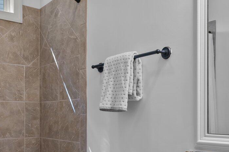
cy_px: 131
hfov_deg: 44.5
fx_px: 280
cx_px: 107
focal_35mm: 44
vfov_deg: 29.4
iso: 400
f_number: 6.3
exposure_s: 1/8
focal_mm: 15
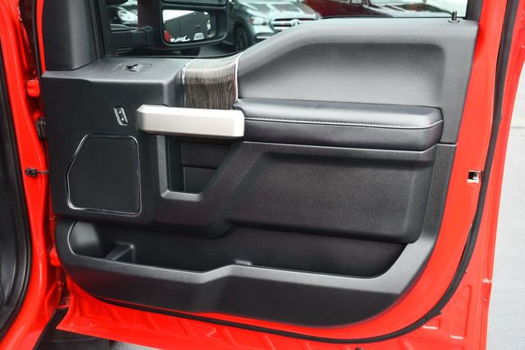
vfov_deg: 36.8
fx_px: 525
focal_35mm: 36
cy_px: 175
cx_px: 262
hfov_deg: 53.2
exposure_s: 1/250
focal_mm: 24
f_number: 4.5
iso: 400
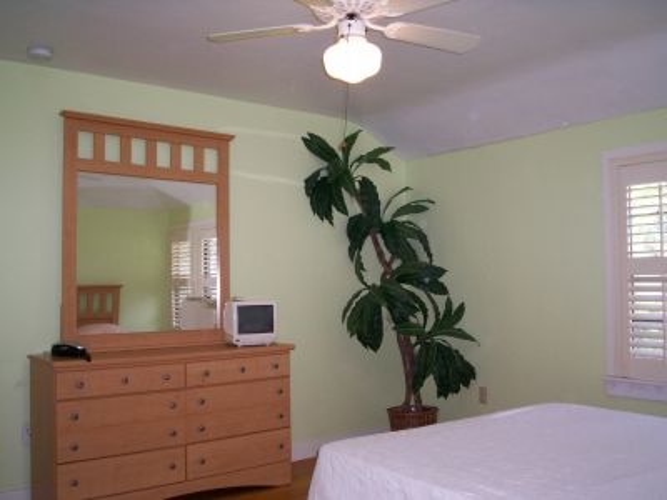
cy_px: 250
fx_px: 694
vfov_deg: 39.7
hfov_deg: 51.4
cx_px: 334
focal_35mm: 36
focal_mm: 5.9
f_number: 4.5
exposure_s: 1/64
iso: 140
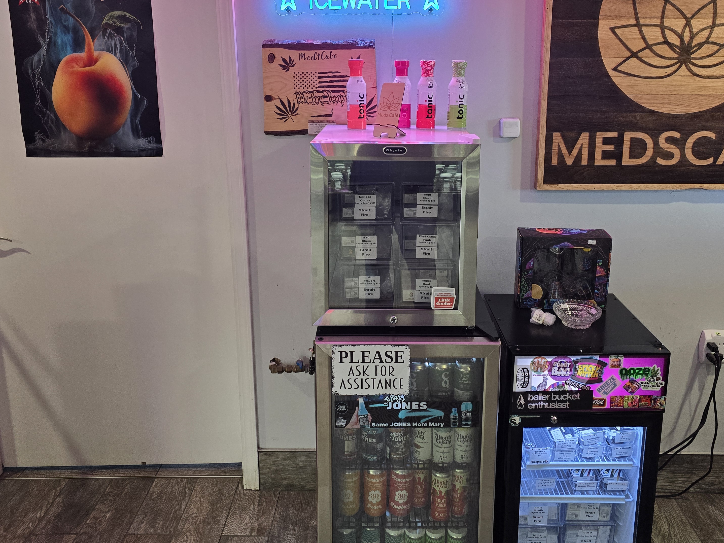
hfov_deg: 56.8
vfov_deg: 43.7
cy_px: 195
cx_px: 375
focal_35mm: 32
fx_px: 669
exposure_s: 1/120
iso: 250
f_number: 1.7
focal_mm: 6.3
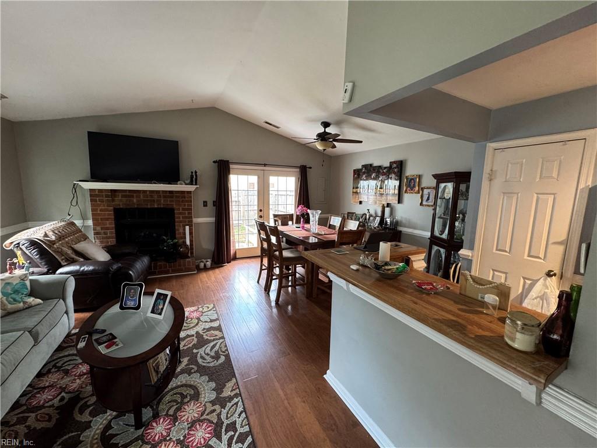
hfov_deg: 102.1
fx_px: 241
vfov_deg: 85.7
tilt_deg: -9.0
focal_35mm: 14
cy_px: 224
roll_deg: -1.8
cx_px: 298
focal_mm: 2.22
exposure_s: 1/60
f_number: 2.2
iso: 200
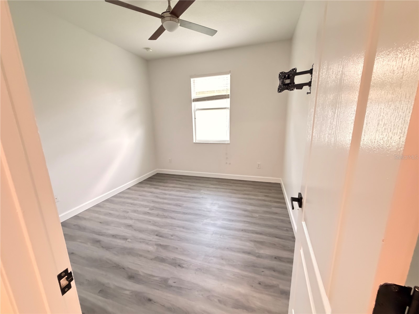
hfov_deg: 102.1
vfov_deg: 85.7
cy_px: 157
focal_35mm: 14
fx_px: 169
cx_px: 210
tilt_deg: -12.0
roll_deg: +2.5
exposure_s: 1/60
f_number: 2.2
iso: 1250
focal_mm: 2.22
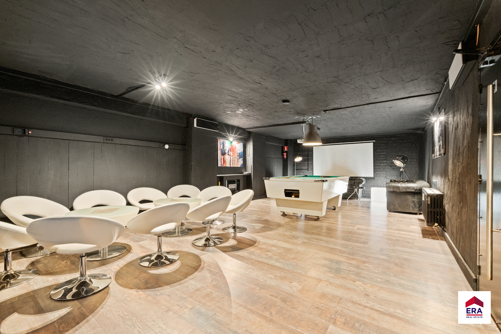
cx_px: 250
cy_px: 167
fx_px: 223
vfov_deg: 73.7
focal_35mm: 16
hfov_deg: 96.7
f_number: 11
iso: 3200
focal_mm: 16
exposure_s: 1/1.25
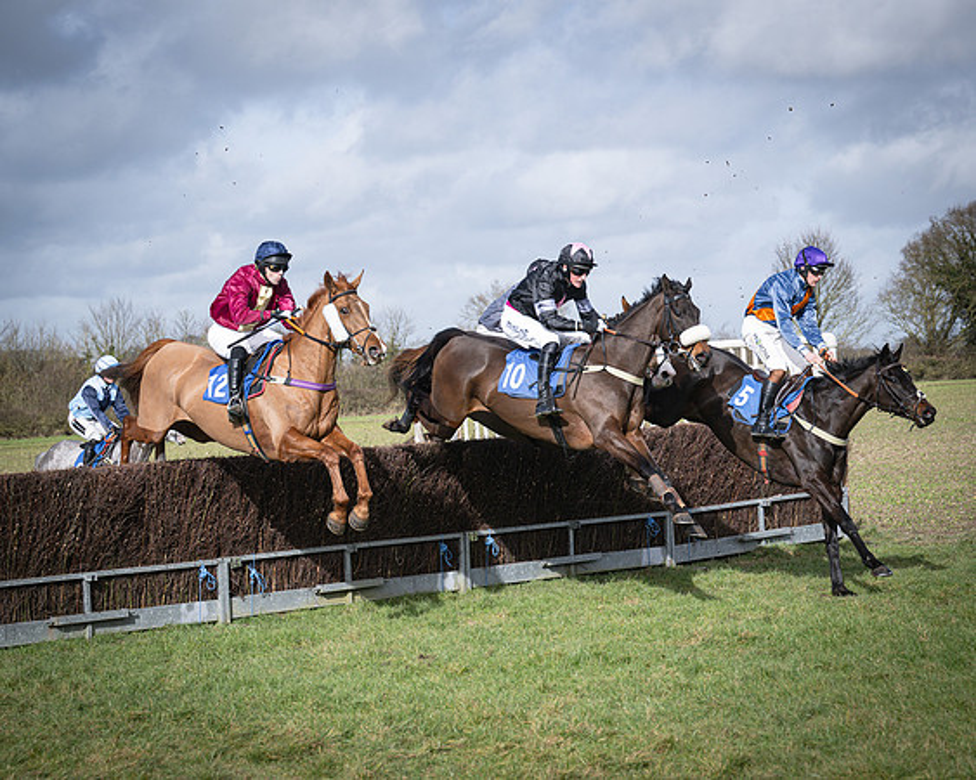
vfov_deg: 17.7
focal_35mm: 87
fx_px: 2510
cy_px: 409
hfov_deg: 22.0
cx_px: 455
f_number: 4
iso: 400
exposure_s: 1/3200
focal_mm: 70
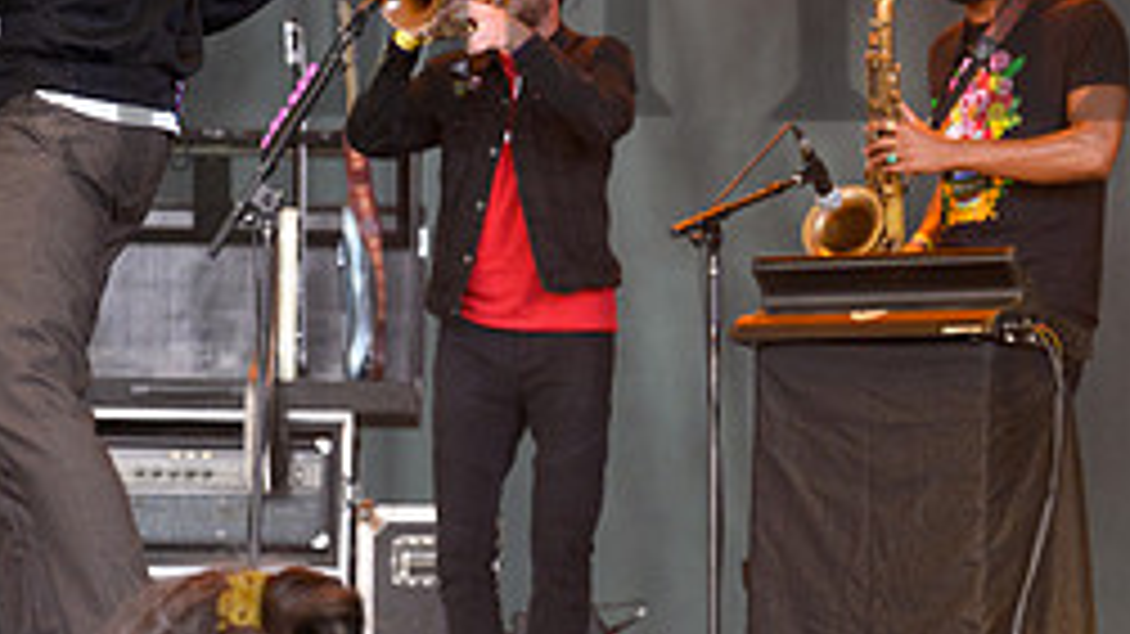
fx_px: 5002
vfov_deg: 7.2
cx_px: 608
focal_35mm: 167
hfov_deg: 12.9
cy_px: -112
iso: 2500
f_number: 4
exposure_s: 1/125
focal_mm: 69
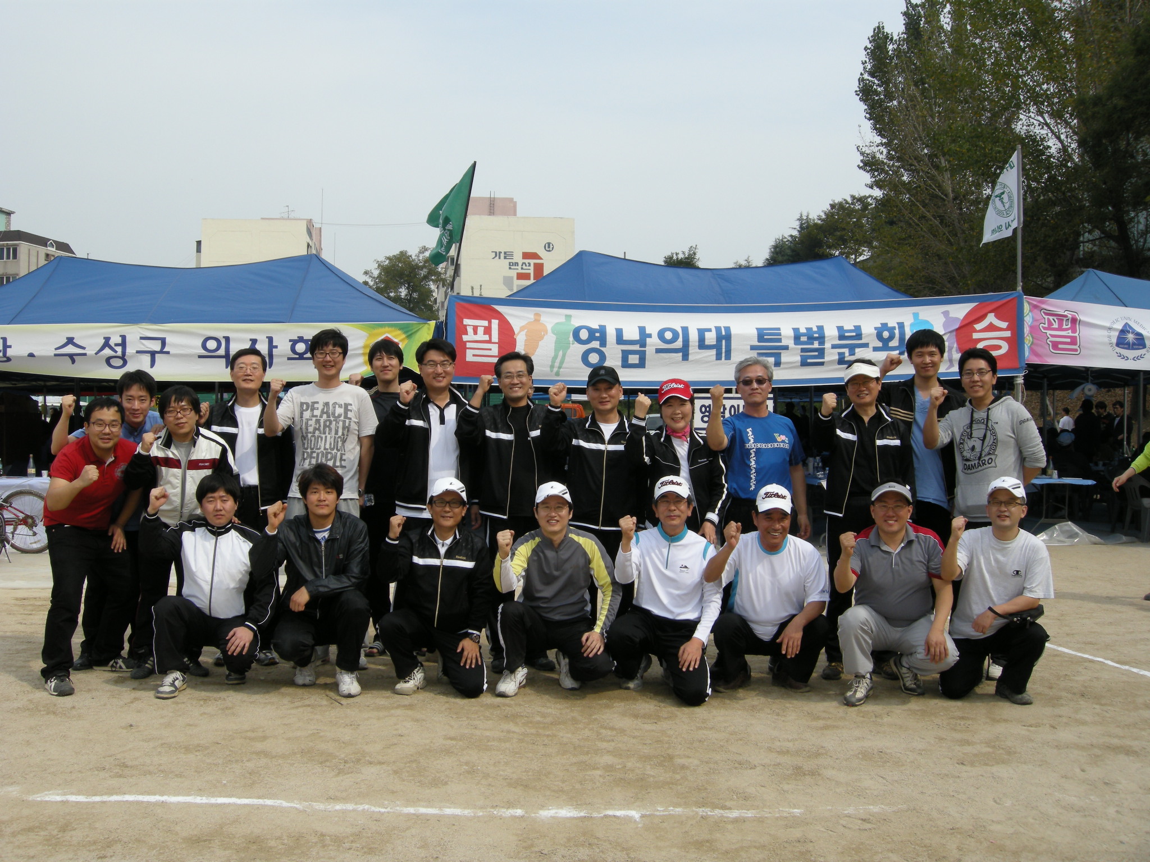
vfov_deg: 40.7
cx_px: 575
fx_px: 1163
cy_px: 431
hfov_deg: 52.6
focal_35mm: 35
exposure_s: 1/299
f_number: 5.4
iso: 64
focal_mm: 7.5
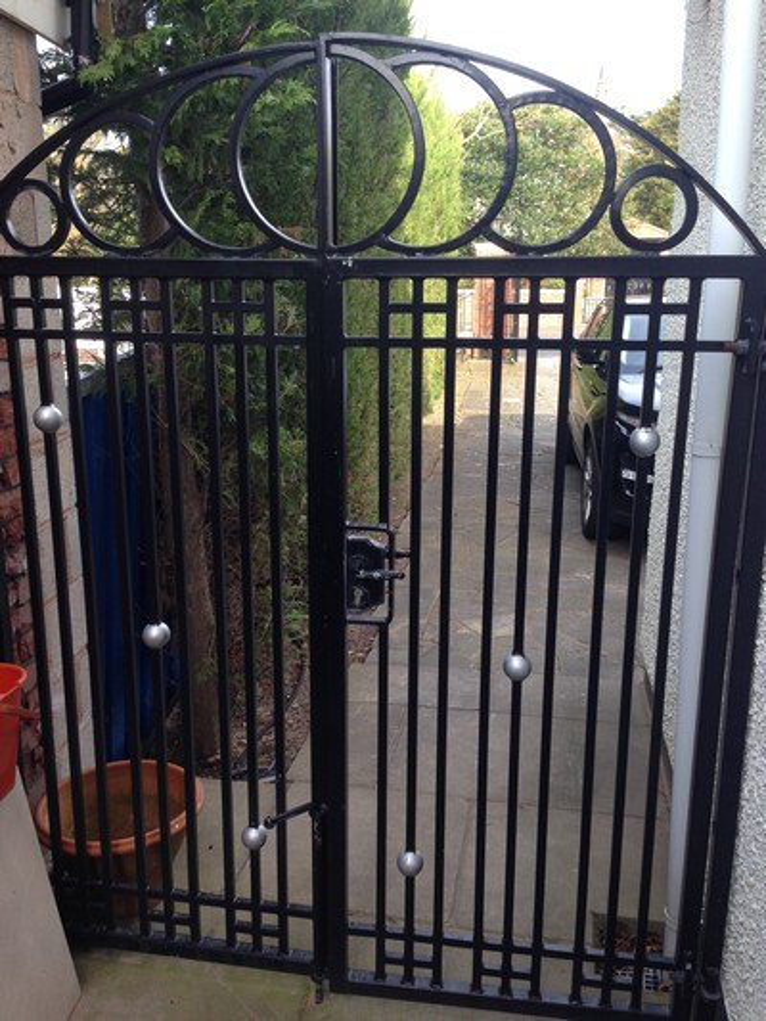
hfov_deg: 43.0
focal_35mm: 33
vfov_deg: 55.3
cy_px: 510
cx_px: 383
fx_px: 973
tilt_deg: -12.3
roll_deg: -0.6
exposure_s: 1/126
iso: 50
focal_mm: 4.12
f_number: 2.4
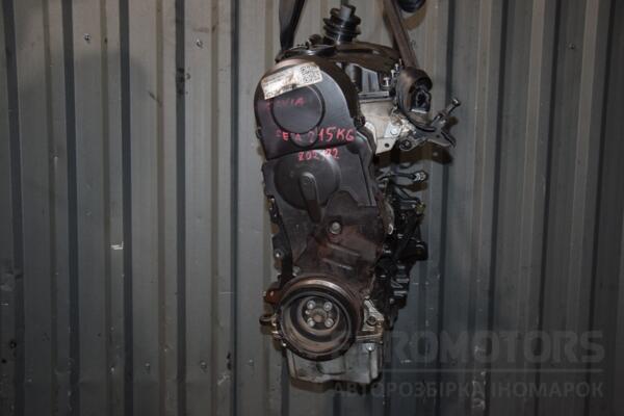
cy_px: 208
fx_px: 676
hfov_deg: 49.6
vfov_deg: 34.2
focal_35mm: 39
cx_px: 312
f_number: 5
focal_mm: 26
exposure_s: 1/60
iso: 800
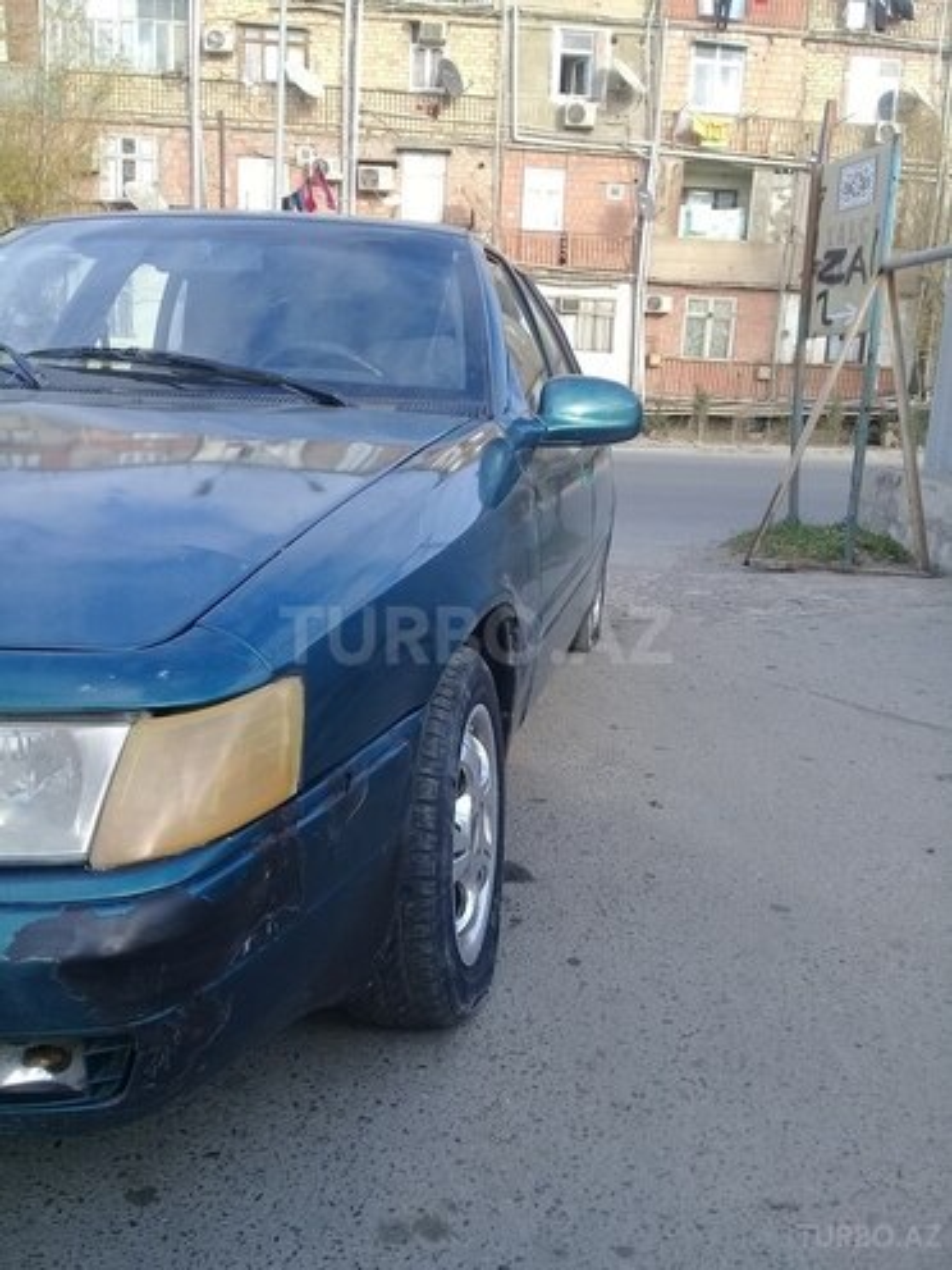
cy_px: 635
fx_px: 1137
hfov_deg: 45.4
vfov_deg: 58.4
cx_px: 476
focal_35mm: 31
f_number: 2.2
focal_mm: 3.3
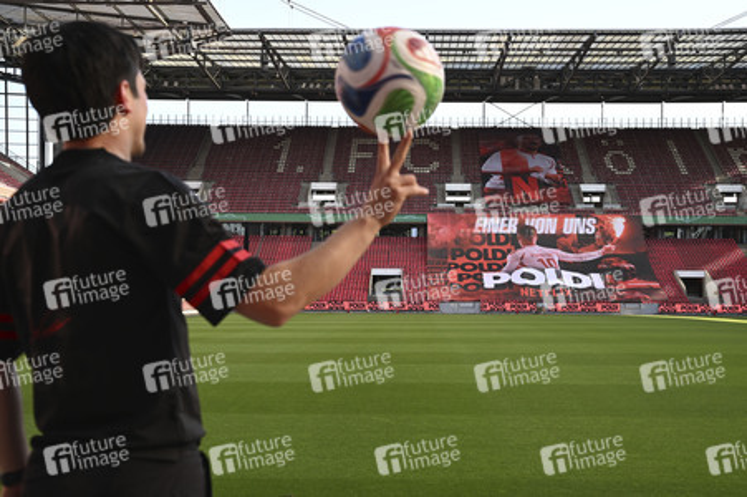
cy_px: 248
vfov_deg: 30.5
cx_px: 374
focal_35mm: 44
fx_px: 912
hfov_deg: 44.5
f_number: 5.6
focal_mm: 44
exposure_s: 1/320
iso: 320
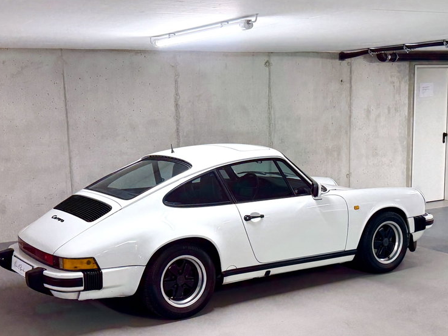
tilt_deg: -10.0
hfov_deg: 69.4
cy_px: 170
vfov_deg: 54.9
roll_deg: +1.3
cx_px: 226
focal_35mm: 25
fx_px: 324
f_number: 1.78
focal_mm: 6.76
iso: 200
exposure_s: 1/100
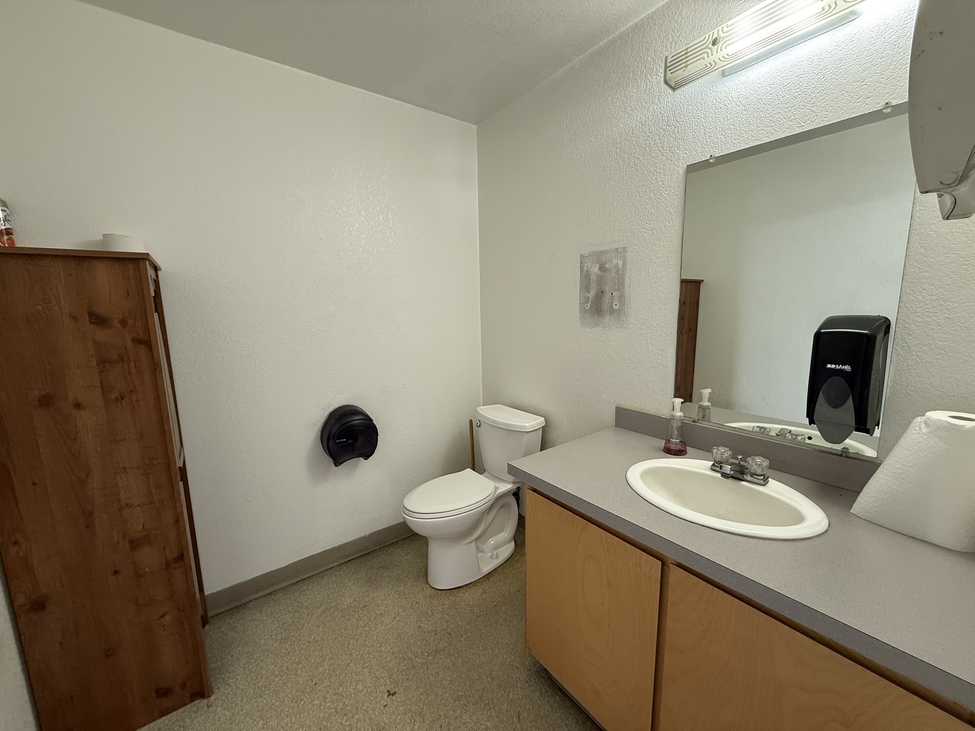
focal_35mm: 14
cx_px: 488
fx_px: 394
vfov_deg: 85.7
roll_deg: +1.3
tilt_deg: -7.6
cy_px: 366
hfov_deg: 102.1
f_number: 2.2
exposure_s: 1/60
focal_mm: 2.22
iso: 200
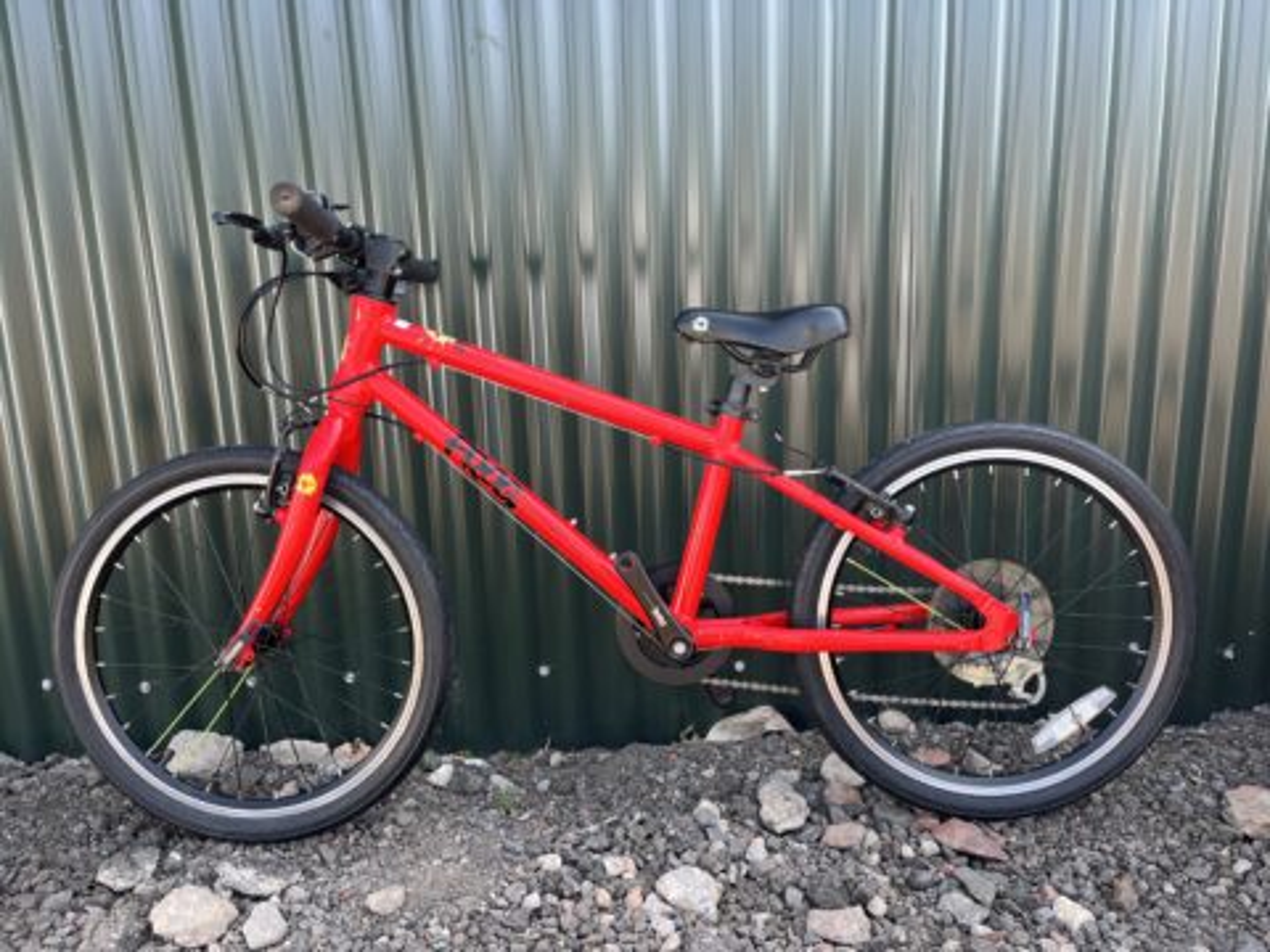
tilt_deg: -13.5
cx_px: 635
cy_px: 476
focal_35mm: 26
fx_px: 954
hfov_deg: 67.3
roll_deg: +1.3
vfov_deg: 53.1
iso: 40
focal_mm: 5.1
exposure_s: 1/187
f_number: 1.6
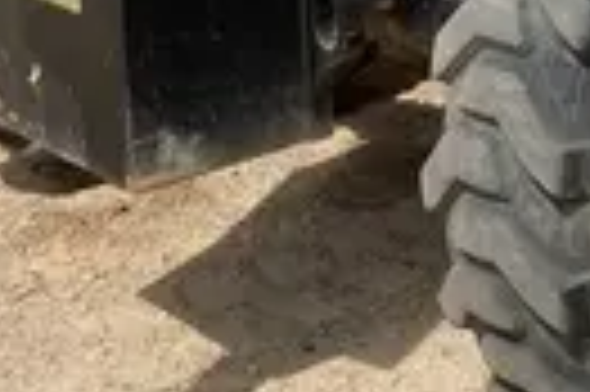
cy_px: -354
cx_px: 887
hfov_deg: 16.4
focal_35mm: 114
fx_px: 1866
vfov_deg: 11.0
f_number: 1.6
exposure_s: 1/3731
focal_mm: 4.2
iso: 32
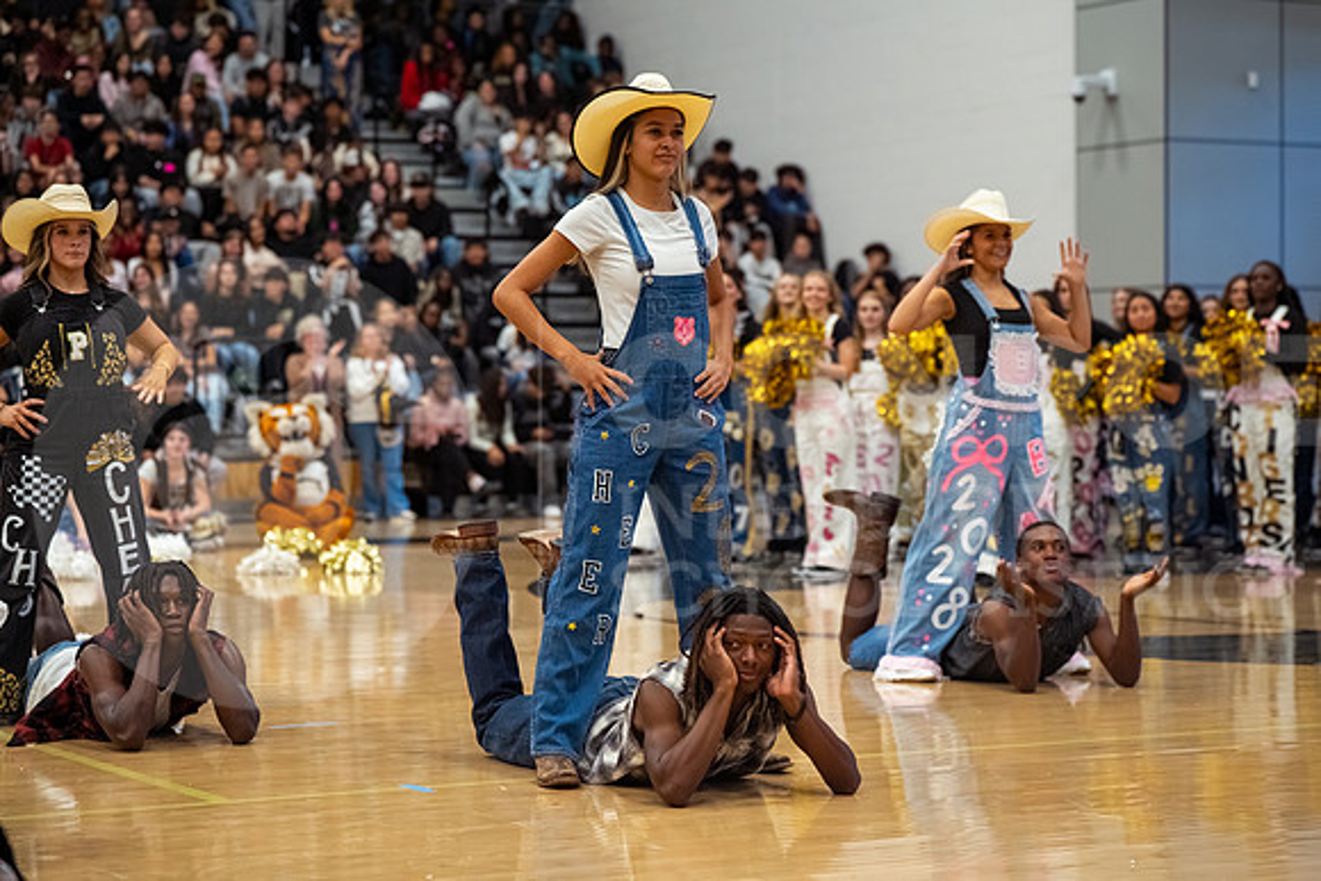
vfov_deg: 15.9
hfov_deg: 23.6
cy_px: 440
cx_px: 660
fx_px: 3156
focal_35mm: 86
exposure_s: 1/1000
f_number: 3.2
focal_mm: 86
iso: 3200
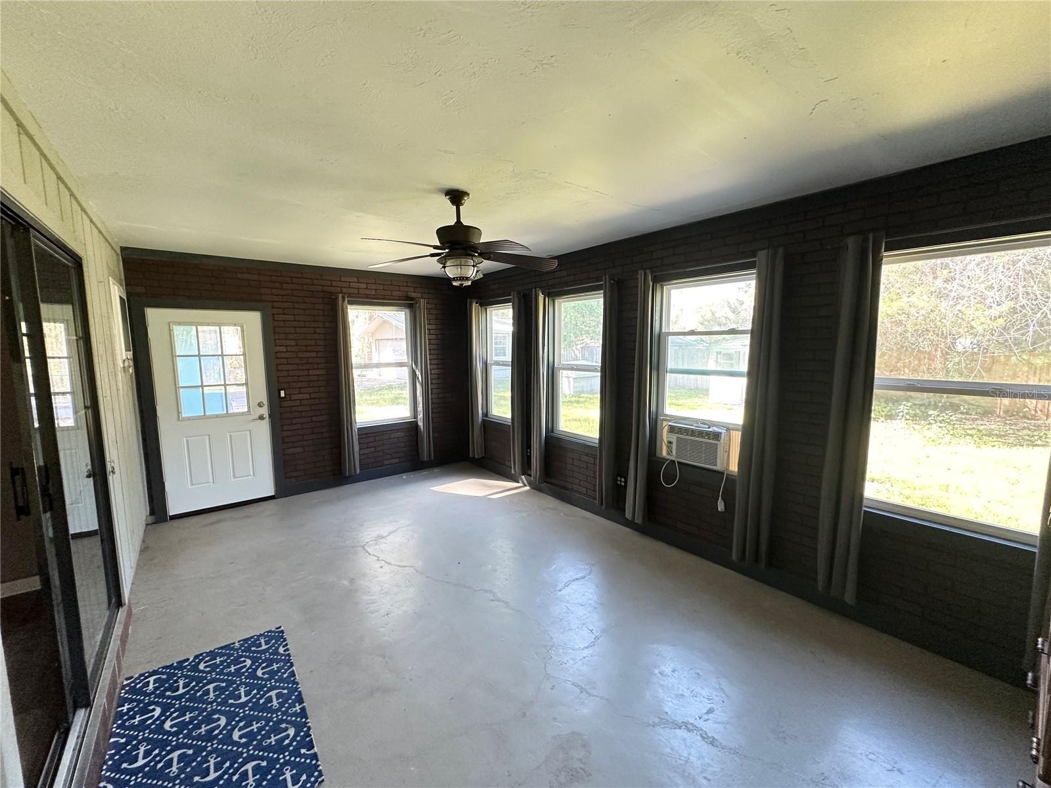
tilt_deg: -6.0
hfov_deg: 102.1
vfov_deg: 85.7
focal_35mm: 14
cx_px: 526
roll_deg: +0.5
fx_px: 425
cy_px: 394
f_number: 2.2
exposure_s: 1/99
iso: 250
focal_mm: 2.22
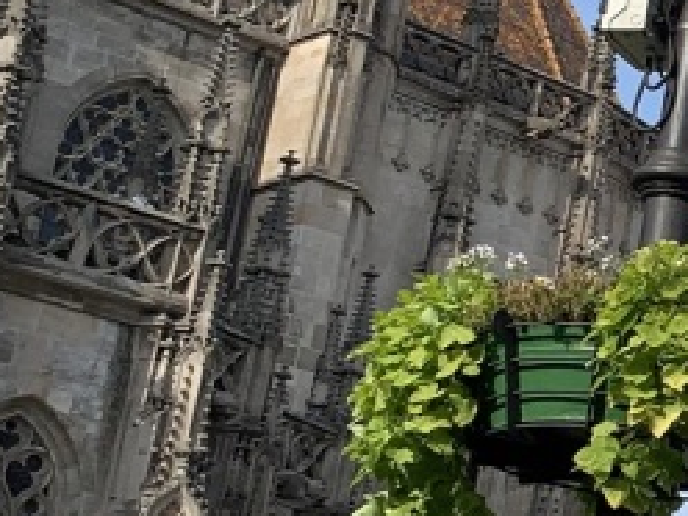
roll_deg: -2.5
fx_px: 2504
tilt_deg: +20.9
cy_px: 247
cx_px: 1454
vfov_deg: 11.8
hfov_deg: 13.1
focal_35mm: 126
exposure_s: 1/2257
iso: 25
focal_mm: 4.25
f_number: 1.8
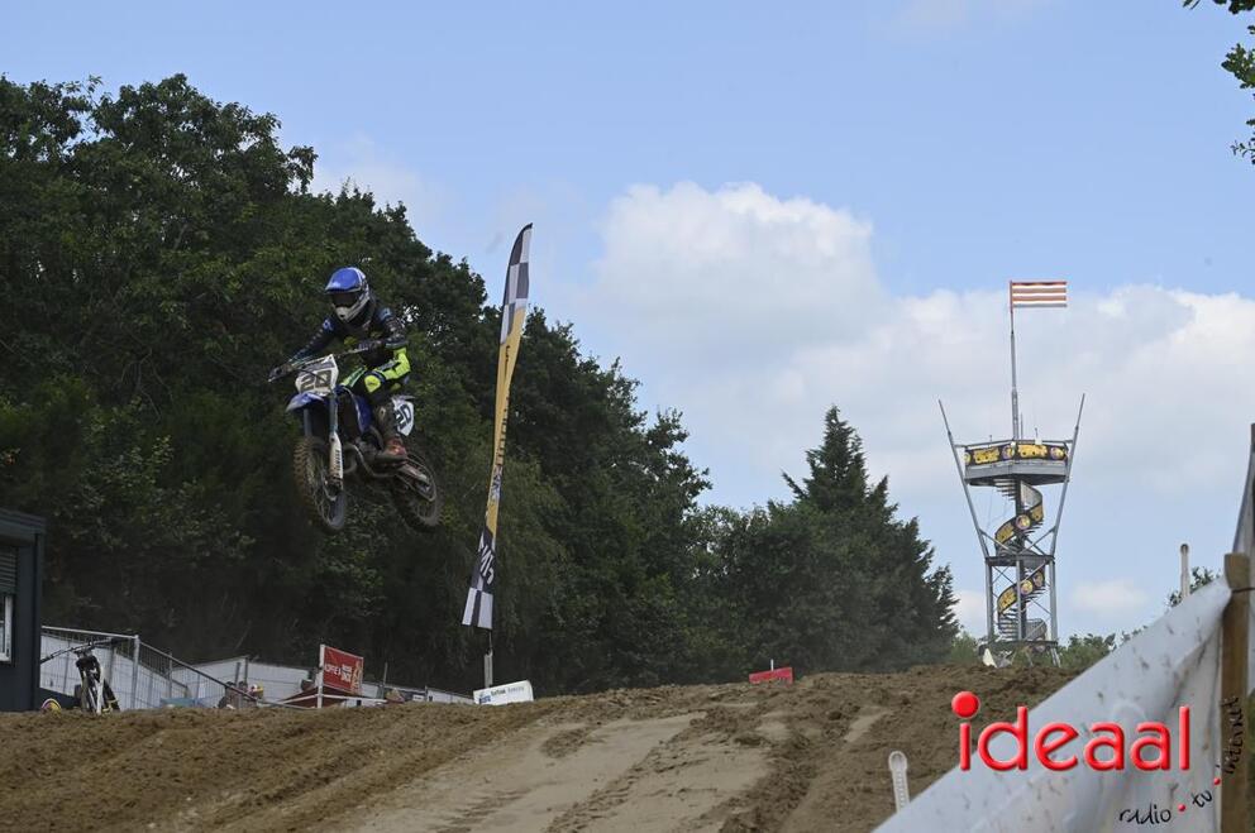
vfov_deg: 13.7
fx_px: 3482
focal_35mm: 100
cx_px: 628
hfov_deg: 20.4
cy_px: 416
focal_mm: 100
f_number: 11
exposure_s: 1/2000
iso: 1600
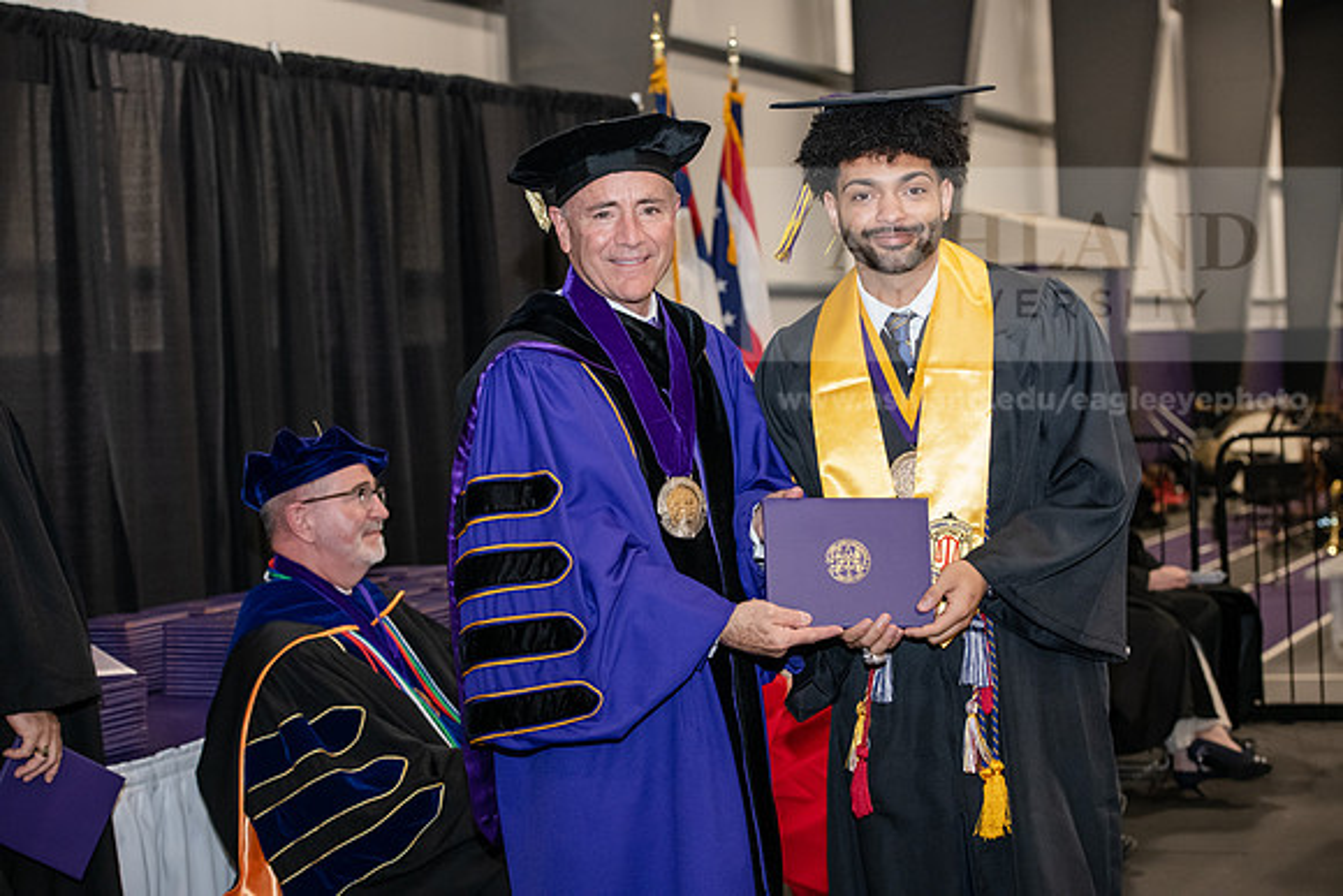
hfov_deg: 28.8
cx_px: 672
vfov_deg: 19.5
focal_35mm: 70
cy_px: 448
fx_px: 2612
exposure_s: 1/200
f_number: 5
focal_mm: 70
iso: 2500
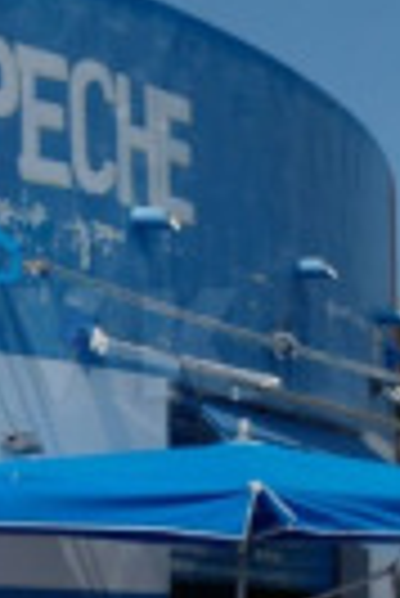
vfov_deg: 12.0
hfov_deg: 8.5
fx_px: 2693
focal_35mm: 162
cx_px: 124
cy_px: 962
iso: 400
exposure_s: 1/800
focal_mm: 24
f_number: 11
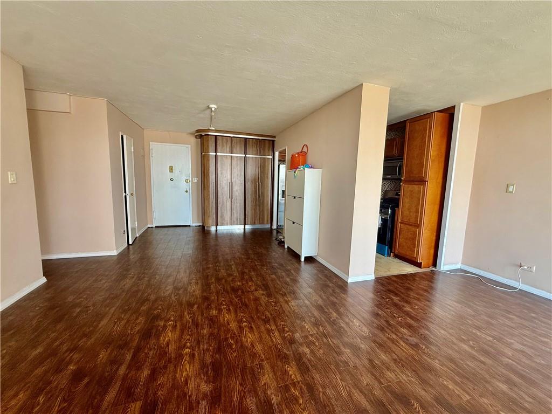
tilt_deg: -7.2
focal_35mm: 14
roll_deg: -1.9
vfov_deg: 85.7
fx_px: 223
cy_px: 207
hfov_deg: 102.1
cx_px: 276
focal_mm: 2.22
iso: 100
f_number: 2.2
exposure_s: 1/99
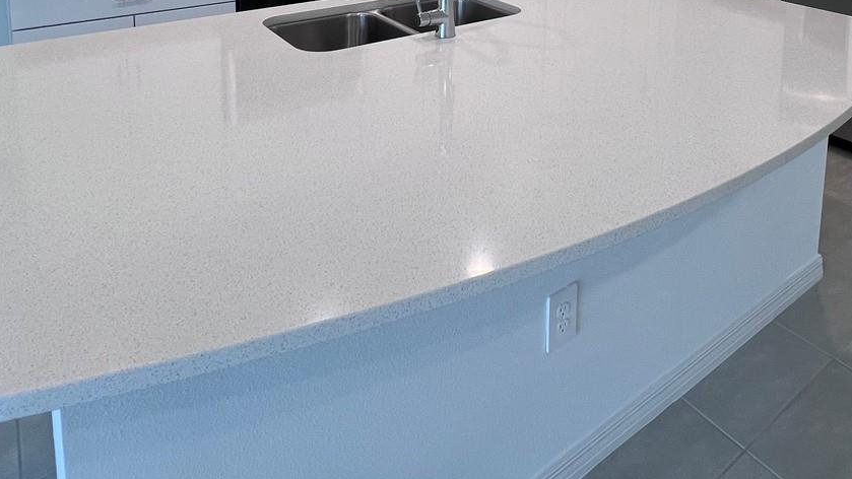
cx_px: 502
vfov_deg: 35.1
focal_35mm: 27
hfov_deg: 69.3
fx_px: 610
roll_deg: -1.2
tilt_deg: -7.6
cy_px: -79
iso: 80
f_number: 1.8
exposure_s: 1/120
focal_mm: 1.57
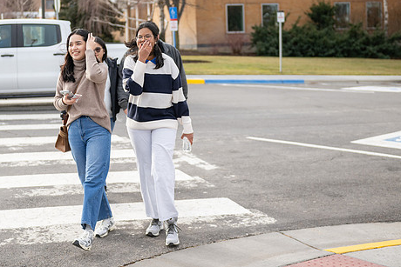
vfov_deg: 21.5
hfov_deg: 31.8
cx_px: 173
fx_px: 702
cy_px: 100
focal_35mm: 63
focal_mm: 50
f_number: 2.8
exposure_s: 1/2000
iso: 200
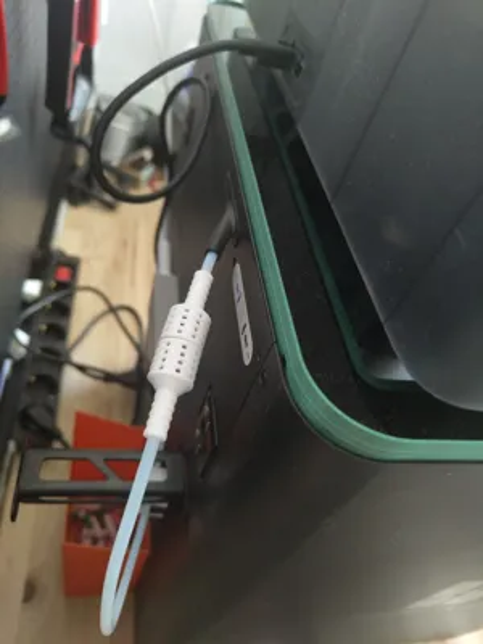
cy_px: 322
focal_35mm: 24
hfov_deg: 56.8
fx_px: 446
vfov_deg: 71.6
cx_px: 242
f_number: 1.88
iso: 354
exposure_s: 1/50
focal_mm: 5.59
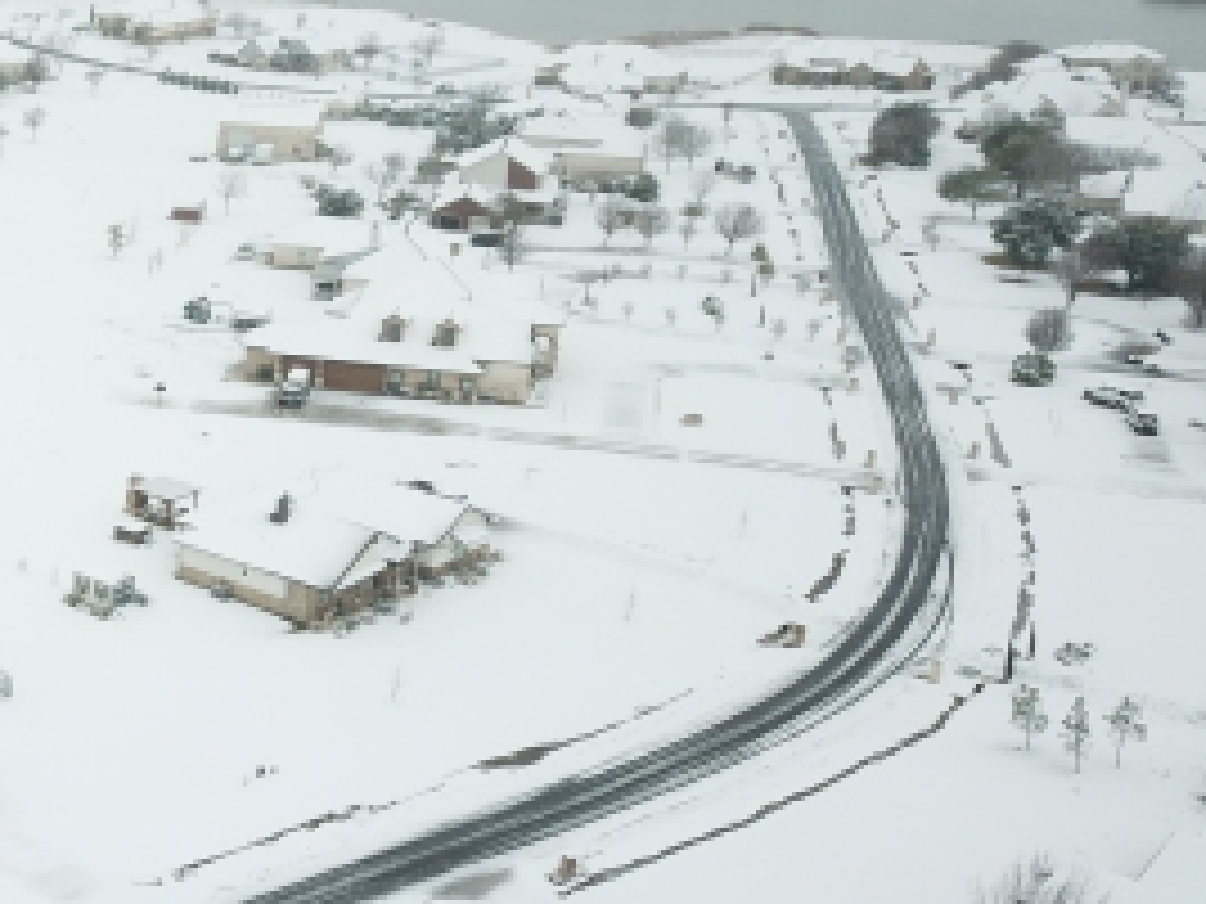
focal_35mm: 62
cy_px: 319
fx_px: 2160
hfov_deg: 28.7
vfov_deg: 23.6
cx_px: -76
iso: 100
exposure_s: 1/40
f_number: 2.2
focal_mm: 4.73
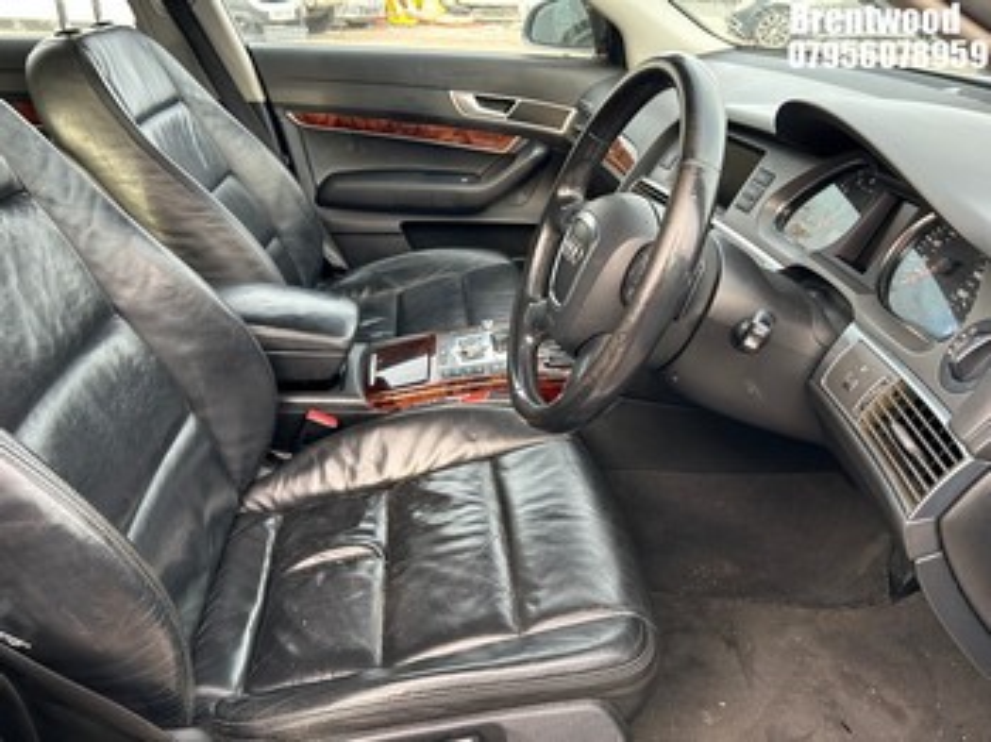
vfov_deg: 53.0
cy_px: 371
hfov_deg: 67.3
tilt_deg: -28.5
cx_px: 496
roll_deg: -0.4
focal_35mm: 26
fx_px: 744
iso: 80
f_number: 1.5
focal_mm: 5.7
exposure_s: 1/121
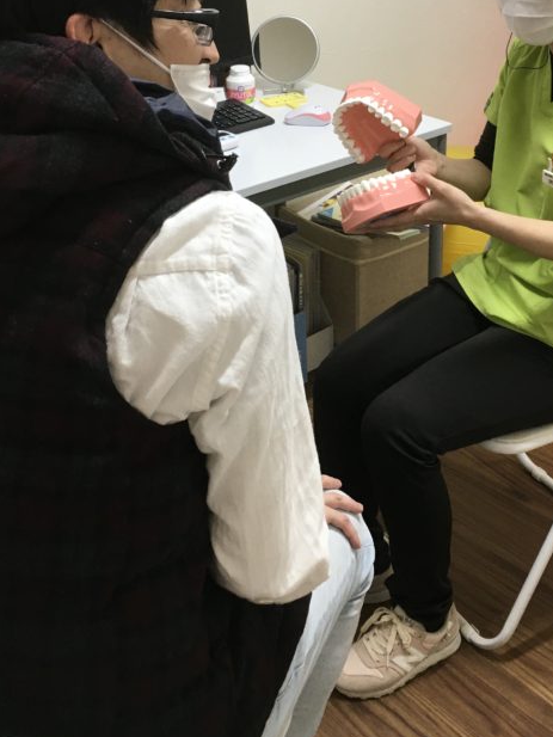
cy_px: 204
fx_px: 1001
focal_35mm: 47
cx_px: 331
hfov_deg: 30.8
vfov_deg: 39.6
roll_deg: +0.3
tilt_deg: -22.0
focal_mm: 4.15
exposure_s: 1/30
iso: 40
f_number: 2.2
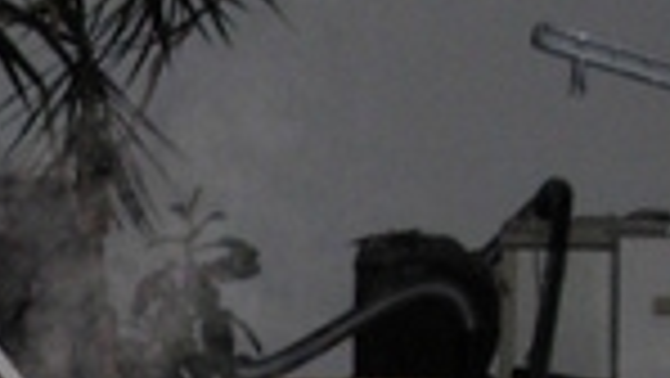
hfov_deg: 8.7
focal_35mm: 244
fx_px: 4337
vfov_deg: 4.9
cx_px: -108
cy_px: 598
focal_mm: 8.5
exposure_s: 1/82.9
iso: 205
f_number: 3.2
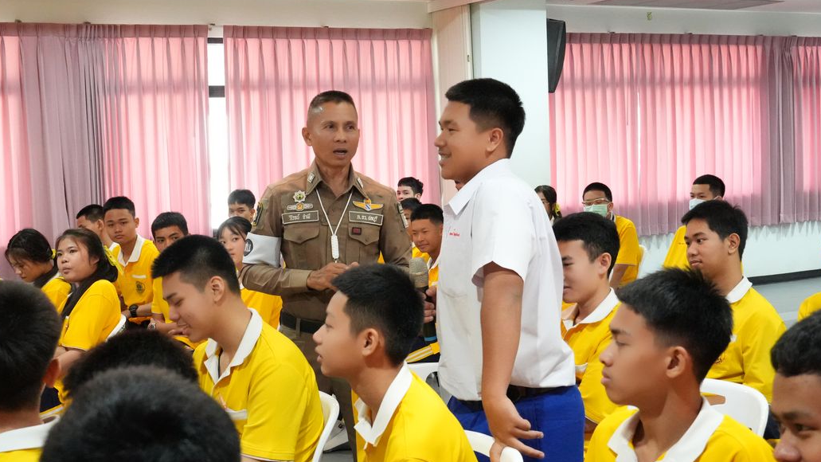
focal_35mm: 57
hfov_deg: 36.9
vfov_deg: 21.2
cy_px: 215
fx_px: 1232
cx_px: 386
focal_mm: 33
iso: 8000
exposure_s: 1/100
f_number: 6.3
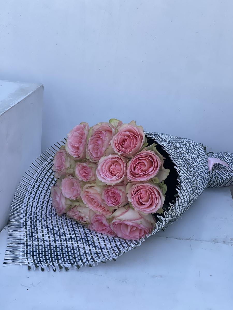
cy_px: 155
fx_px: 574
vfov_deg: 30.3
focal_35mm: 64
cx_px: 116
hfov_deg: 22.9
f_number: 2.2
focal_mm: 7.5
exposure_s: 1/280
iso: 20
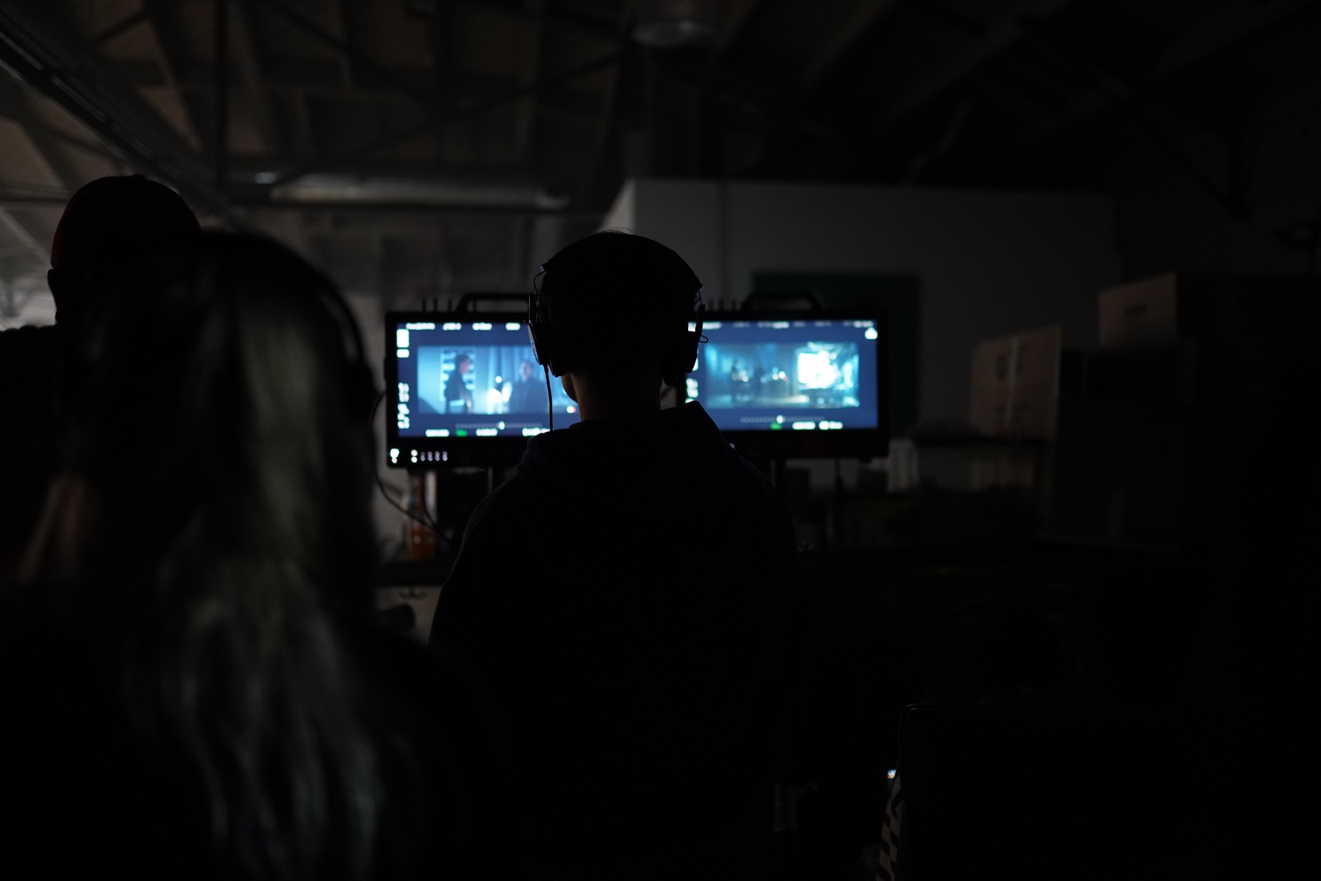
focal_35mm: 35
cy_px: 440
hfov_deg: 54.4
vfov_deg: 37.8
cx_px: 660
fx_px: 1284
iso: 2500
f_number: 1.4
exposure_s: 1/125
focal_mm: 35
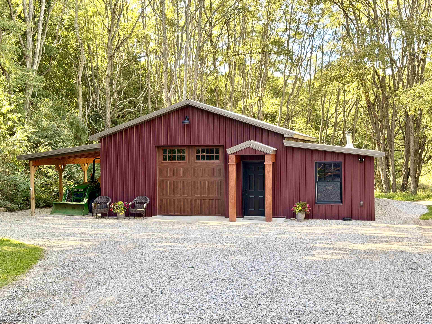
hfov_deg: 39.7
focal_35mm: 48
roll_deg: +0.9
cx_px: 216
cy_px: 162
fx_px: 599
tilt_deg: -1.6
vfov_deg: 30.3
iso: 80
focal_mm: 6.76
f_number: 1.78
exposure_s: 1/175
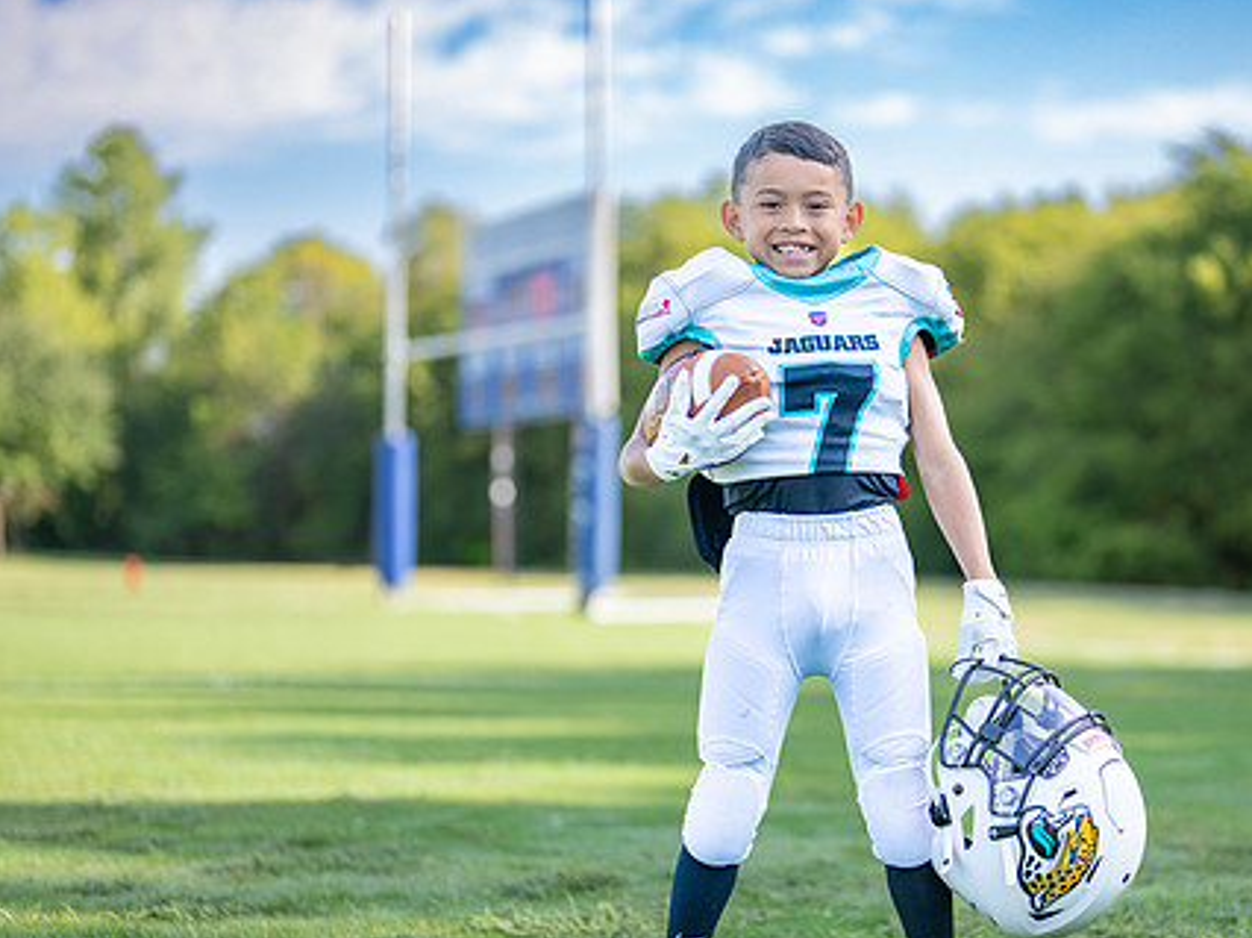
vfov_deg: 18.9
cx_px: 818
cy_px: 531
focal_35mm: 78
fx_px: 2820
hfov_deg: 24.9
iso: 100
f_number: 1.2
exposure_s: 1/2000
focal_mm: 50
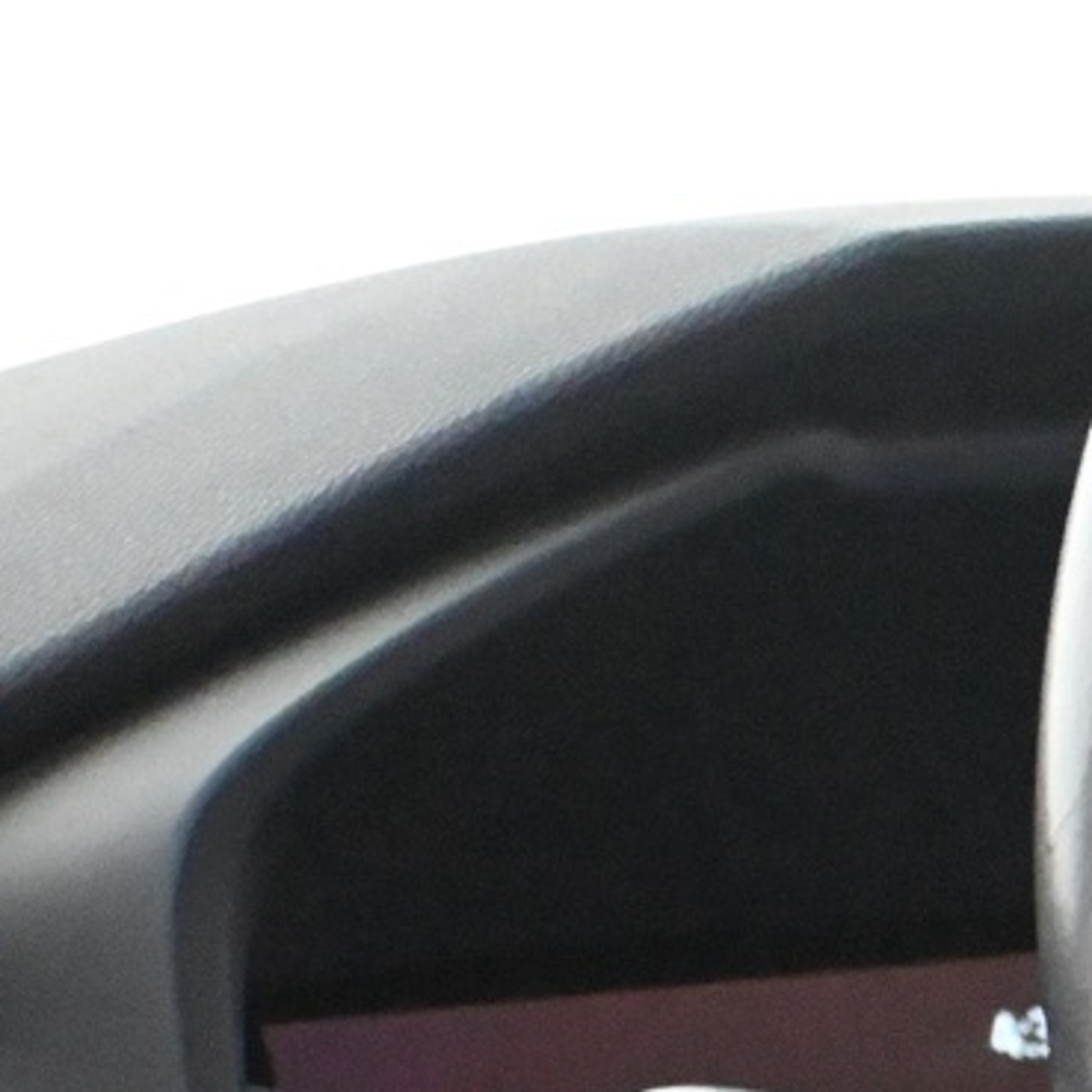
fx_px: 6488
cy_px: 1317
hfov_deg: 9.1
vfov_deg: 9.5
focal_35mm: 182
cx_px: 2122
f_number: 5
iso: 12800
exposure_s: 1/60
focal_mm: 32.5
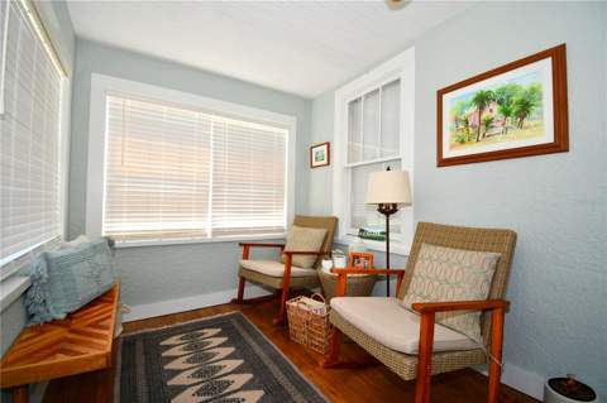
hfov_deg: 100.4
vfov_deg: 77.2
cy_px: 202
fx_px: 253
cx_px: 304
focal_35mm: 15
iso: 250
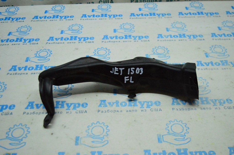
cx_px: 117
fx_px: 273
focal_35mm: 42
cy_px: 78
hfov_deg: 46.4
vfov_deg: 31.8
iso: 6400
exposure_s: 1/1250
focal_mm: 28
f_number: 4.2
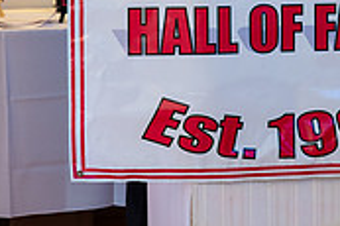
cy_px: 2
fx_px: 2312
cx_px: 263
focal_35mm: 245
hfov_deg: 8.4
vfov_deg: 5.6
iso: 1250
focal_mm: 70
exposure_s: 1/200
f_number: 3.2
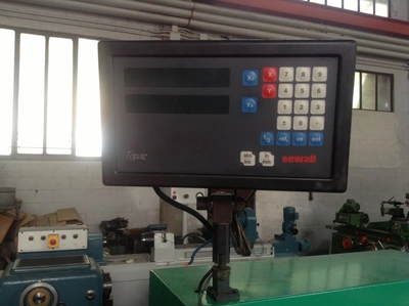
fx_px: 389
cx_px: 204
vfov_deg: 42.9
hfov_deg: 55.4
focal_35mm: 33
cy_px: 153
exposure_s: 1/24
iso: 50
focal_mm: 3.3
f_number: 2.4
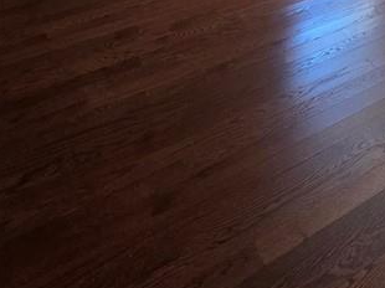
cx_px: 392
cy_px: -130
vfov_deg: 25.9
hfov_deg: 38.5
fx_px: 478
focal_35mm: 43
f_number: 1.9
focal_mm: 2.2
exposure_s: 1/120
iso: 160
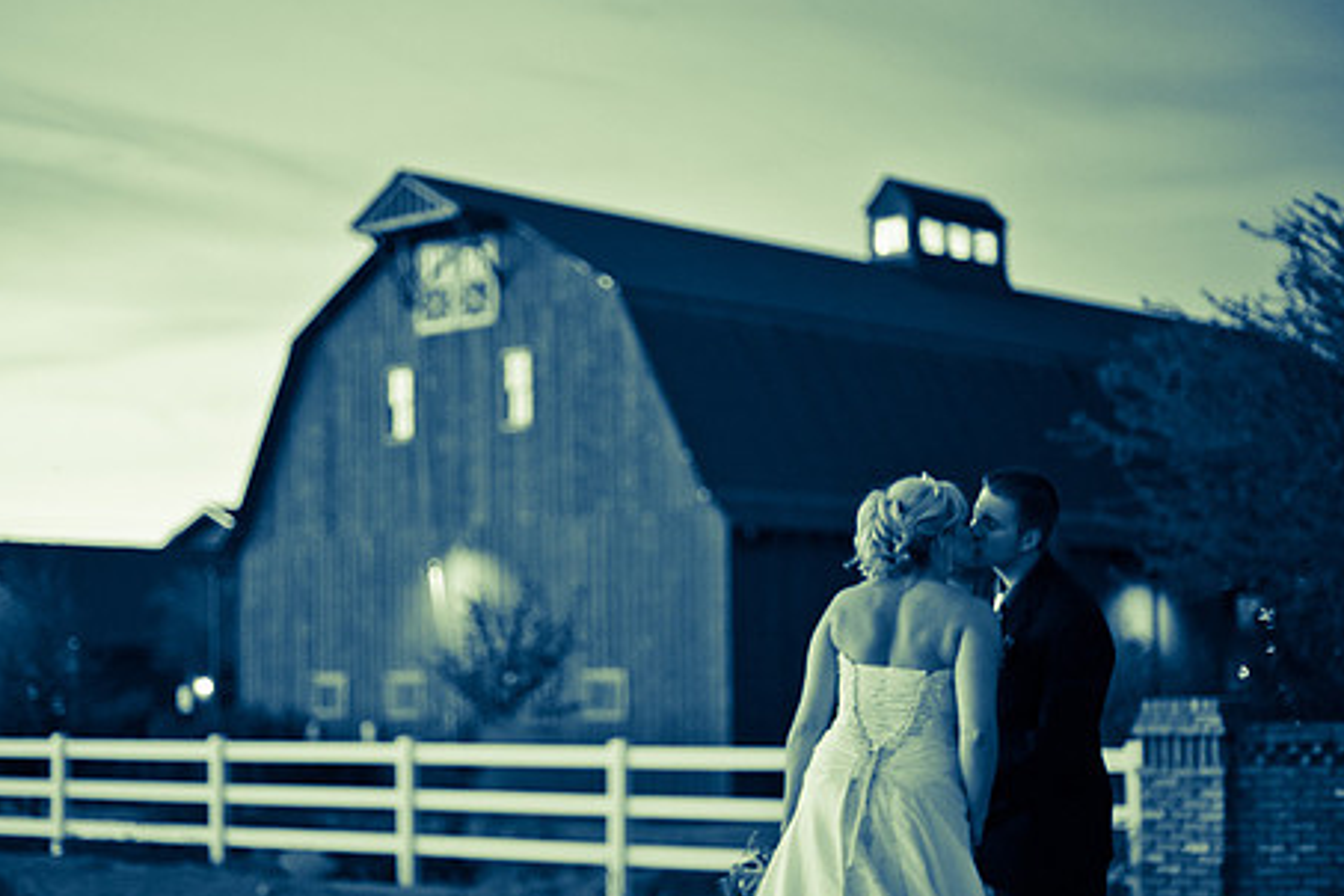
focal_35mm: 64
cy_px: 445
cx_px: 570
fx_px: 2389
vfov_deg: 21.2
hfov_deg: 31.4
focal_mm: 50
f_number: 1.4
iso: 1000
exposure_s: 1/320
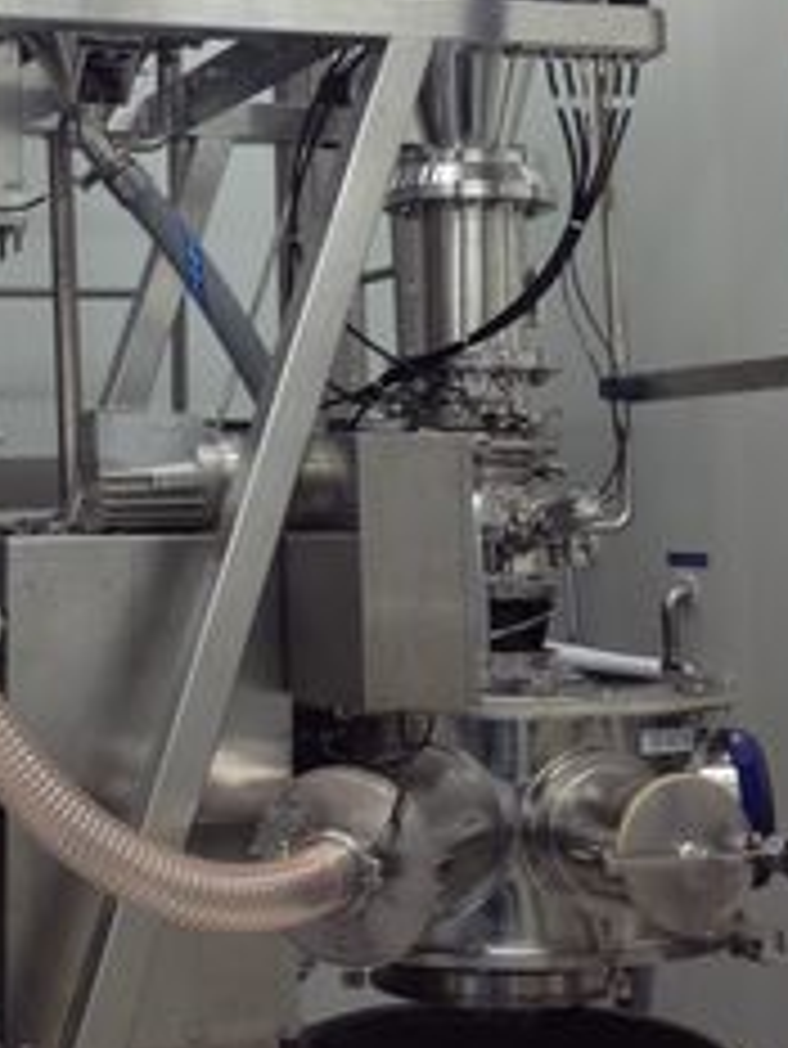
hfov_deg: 19.4
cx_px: 110
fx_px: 2274
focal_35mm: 75
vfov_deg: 25.6
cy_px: 256
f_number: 2.4
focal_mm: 4.28
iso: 50
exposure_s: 1/40
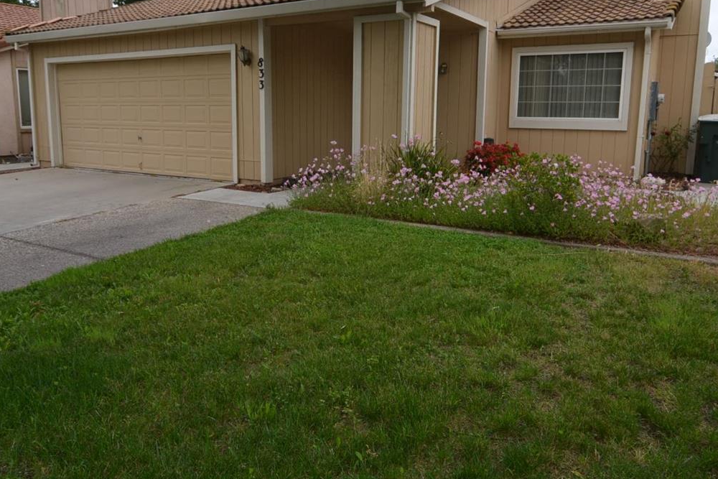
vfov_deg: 47.7
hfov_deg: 67.4
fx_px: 539
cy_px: 199
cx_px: 353
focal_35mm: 27
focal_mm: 12
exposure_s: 1/200
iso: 100
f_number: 7.1
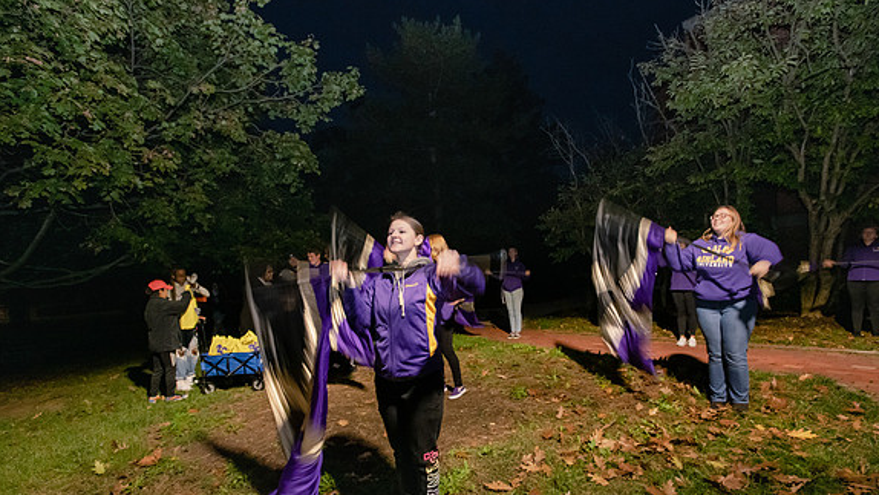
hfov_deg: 92.7
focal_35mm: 18
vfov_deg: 60.6
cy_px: 292
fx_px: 420
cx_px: 441
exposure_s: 1/40
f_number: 5
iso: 5000
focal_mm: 17
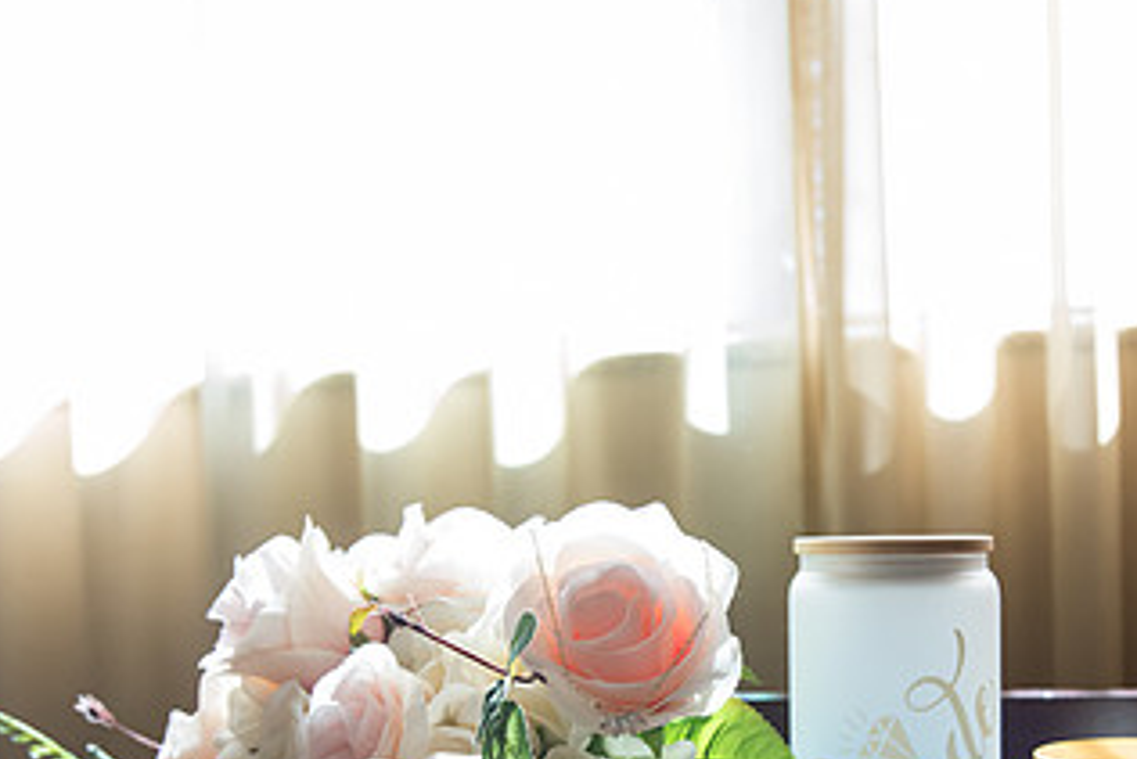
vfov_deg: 24.1
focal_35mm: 55
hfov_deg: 35.9
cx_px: 759
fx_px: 1738
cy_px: 642
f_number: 4.5
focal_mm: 30
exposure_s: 1/320
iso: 2000
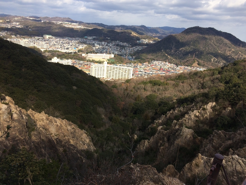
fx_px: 206
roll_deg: -4.7
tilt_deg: -16.8
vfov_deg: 48.2
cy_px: 92
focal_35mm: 29
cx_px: 123
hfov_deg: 61.7
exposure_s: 1/1709
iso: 32
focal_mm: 4.15
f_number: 2.2
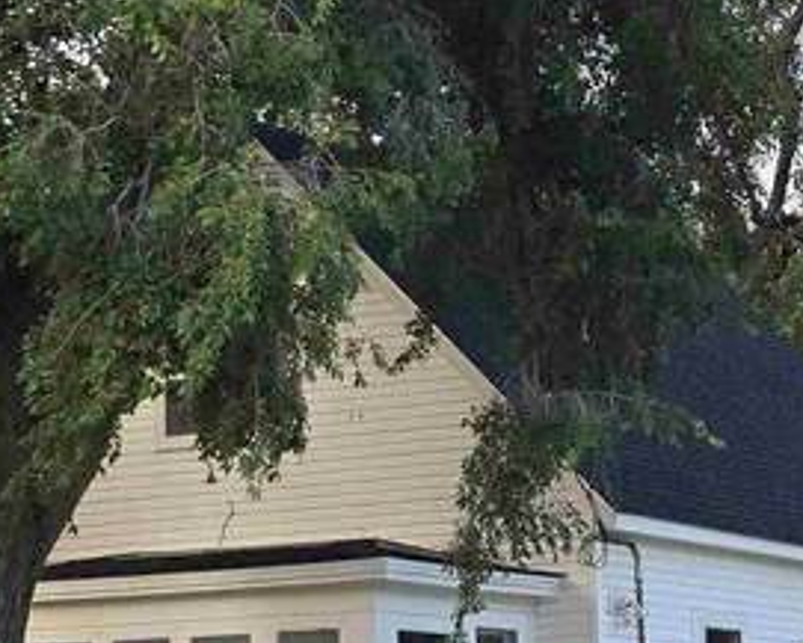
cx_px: 1289
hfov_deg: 16.2
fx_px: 2520
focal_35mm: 106
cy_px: 729
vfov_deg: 14.2
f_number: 1.7
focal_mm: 6.3
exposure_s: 1/180
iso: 64
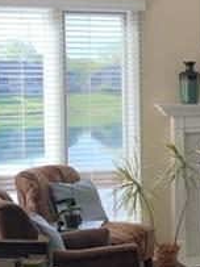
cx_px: 280
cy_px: 126
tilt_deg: -2.7
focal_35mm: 106
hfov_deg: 13.3
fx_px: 817
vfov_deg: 18.6
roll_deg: +0.3
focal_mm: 3.99
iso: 25
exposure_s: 1/120
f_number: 1.8
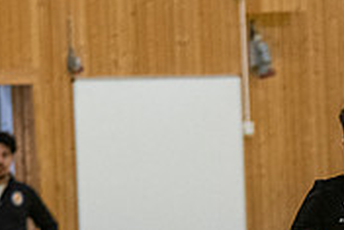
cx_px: 397
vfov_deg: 2.1
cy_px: 325
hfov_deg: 3.2
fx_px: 6145
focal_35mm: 642
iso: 4500
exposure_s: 1/640
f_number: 3.2
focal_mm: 130
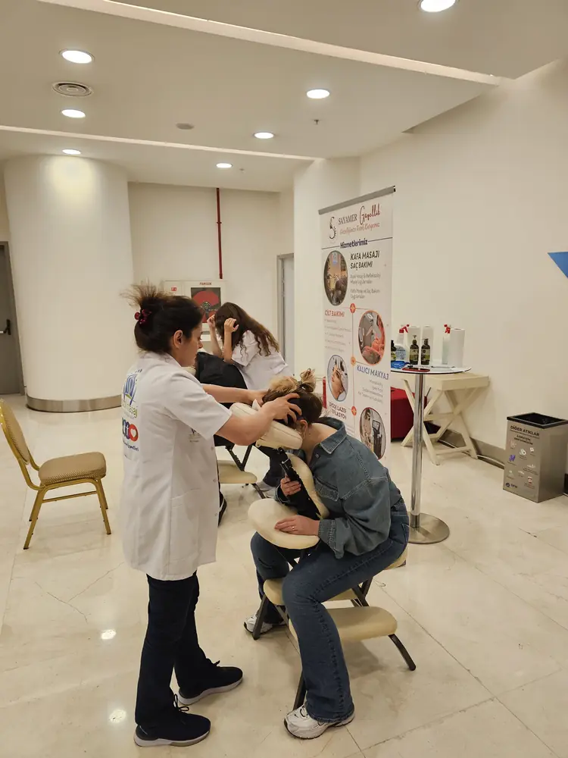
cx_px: 284
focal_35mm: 23
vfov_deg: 73.9
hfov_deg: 58.9
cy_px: 379
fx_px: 503
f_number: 1.7
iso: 160
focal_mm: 6.3
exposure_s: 1/100
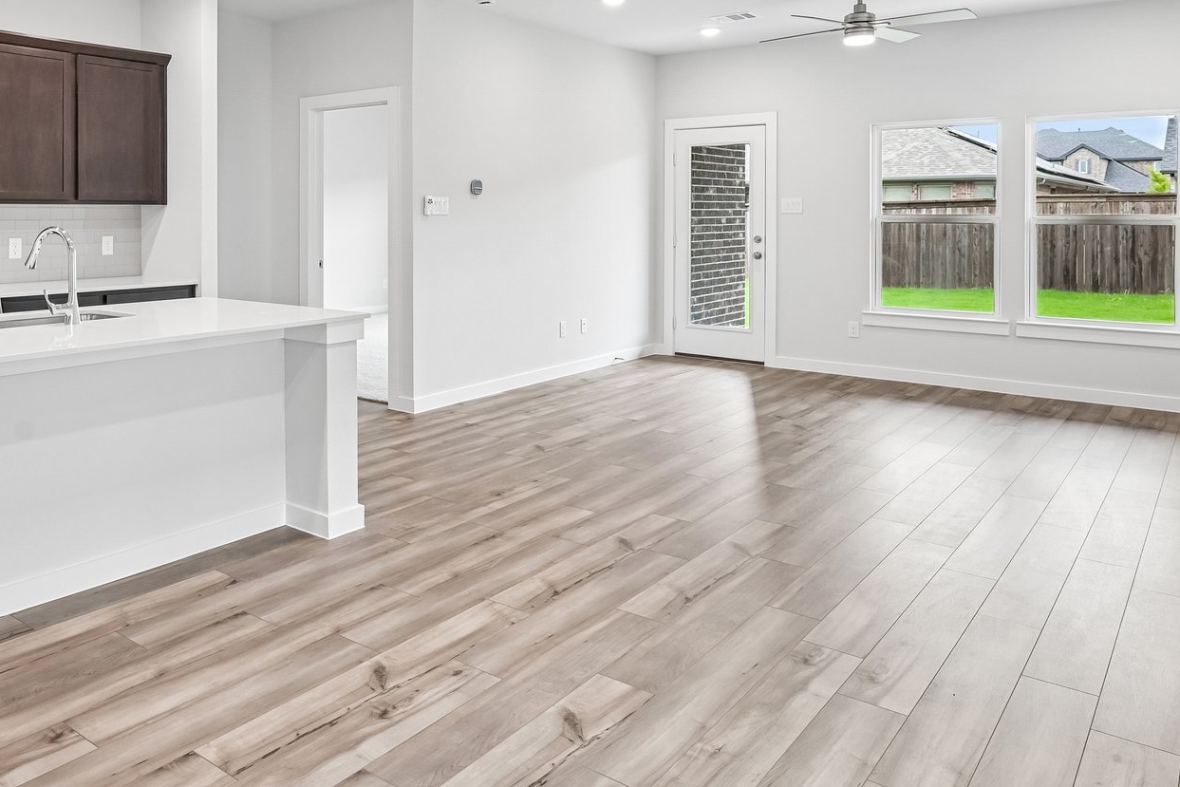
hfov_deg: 63.6
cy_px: 205
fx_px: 918
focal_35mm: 28
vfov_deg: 45.0
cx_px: 384
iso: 400
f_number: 8
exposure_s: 1/25
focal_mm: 17
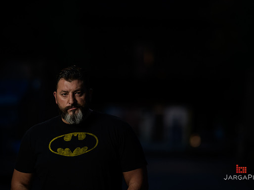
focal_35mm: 147
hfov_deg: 13.4
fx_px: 1079
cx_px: 127
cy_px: 95
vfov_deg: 10.1
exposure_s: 1/125
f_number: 2
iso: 200
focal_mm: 135
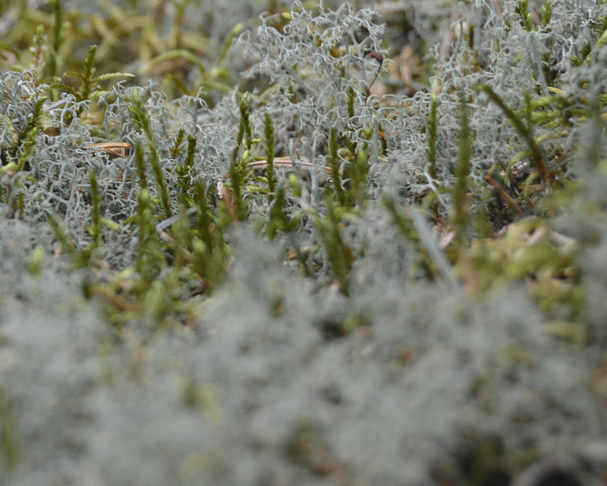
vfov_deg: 10.2
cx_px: 186
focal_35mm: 152
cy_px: 152
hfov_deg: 12.7
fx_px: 2729
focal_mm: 55
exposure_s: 1/60
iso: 800
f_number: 5.6
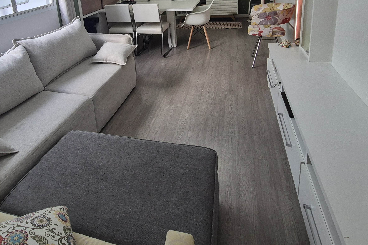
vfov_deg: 50.9
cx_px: 139
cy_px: 41
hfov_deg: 74.8
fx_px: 235
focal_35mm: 23
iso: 160
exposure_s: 1/60
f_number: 2.2
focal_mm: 2.2
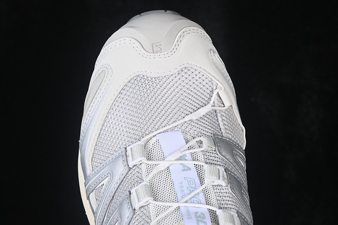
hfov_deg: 27.0
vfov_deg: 18.2
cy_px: 112
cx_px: 169
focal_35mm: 75
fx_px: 704
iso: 160
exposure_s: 1/60
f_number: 7.1
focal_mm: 50
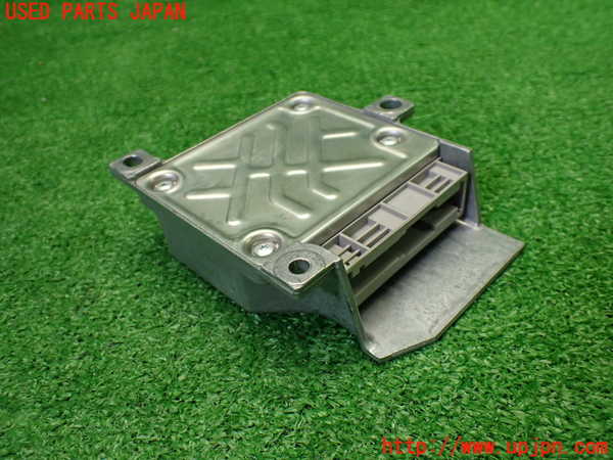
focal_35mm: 30
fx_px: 531
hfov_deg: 60.0
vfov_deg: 46.8
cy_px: 230
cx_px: 306
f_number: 2.3
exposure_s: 1/125
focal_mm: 5.4
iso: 320
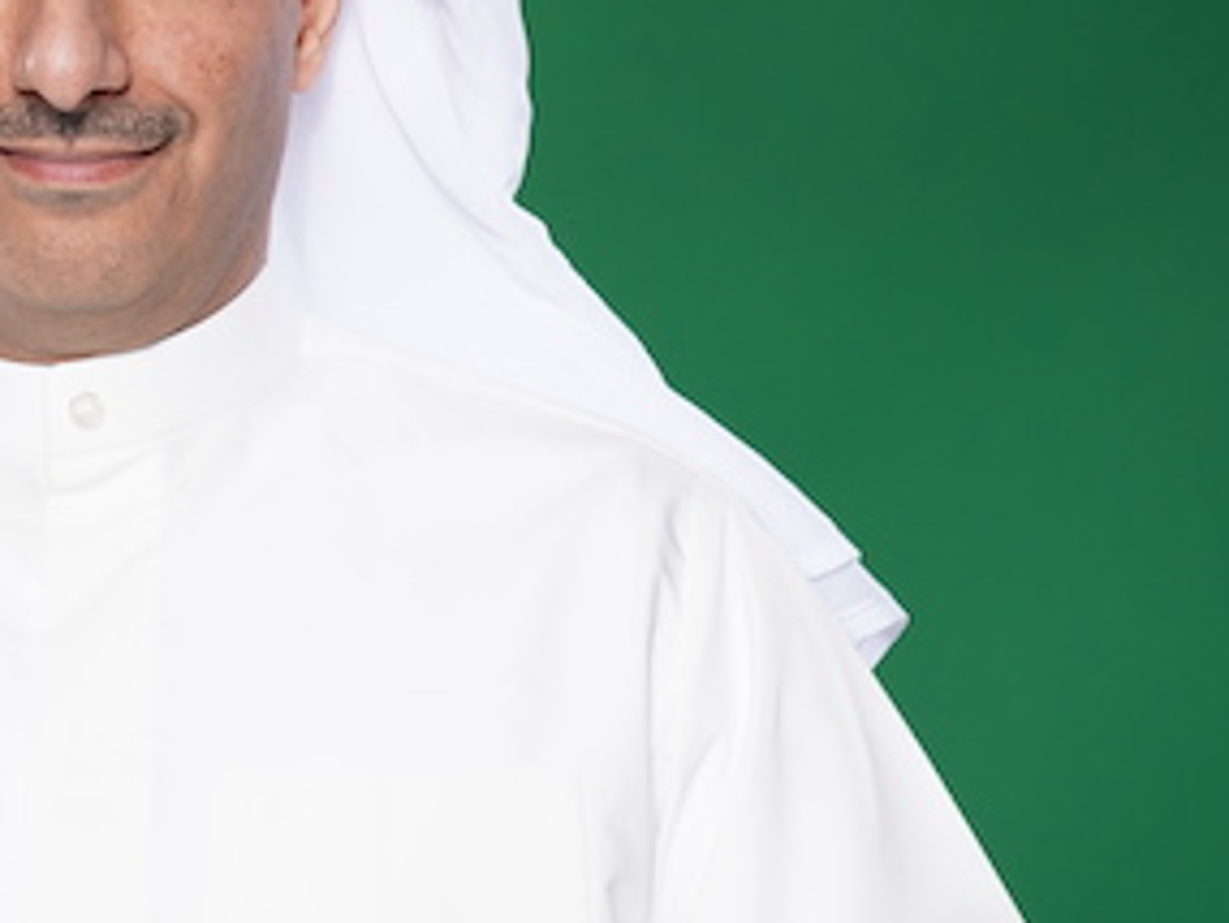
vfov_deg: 10.1
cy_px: 433
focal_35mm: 147
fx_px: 5221
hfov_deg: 13.3
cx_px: 65
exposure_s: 1/100
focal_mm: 68
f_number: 10
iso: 800
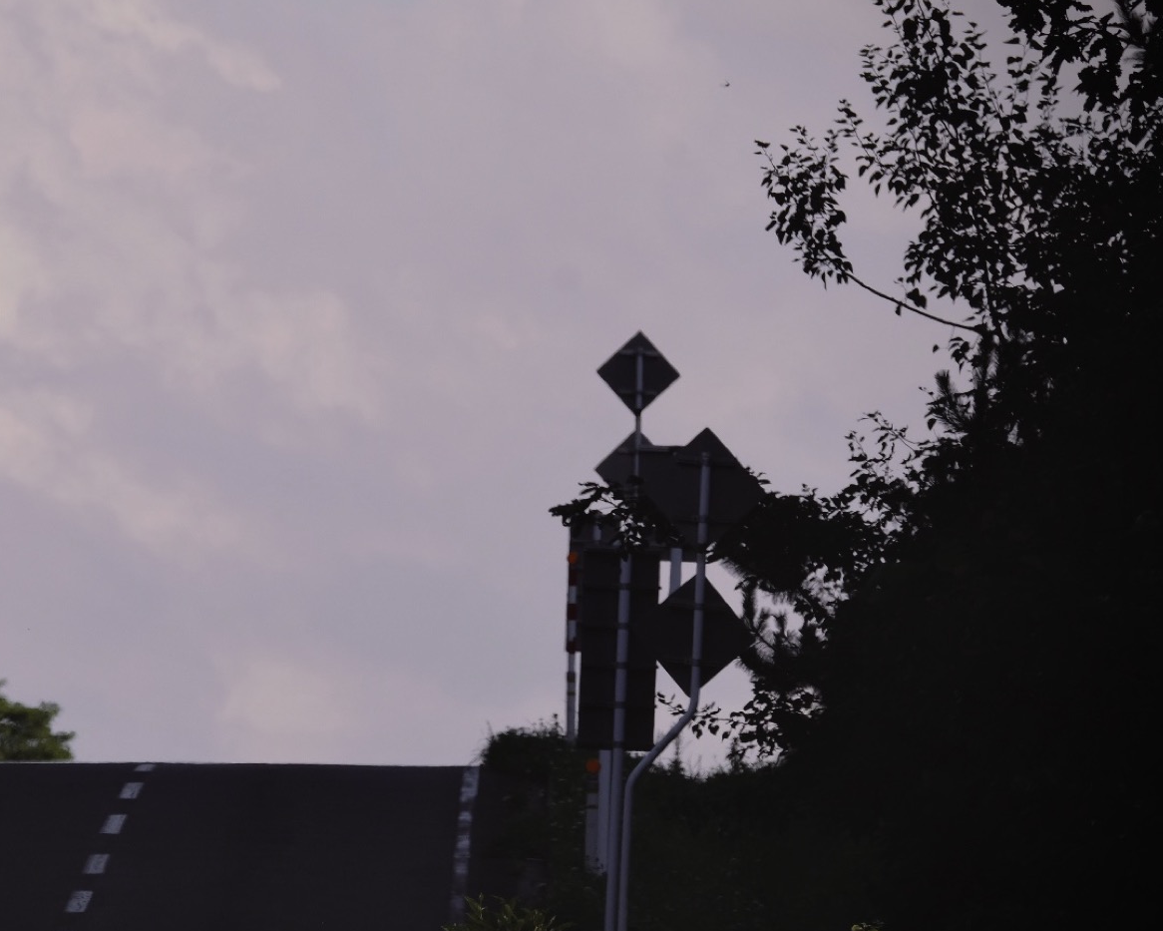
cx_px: 214
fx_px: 31910
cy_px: 419
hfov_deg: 2.1
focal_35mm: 927
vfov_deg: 1.7
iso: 400
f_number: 11
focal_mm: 400
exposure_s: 1/350
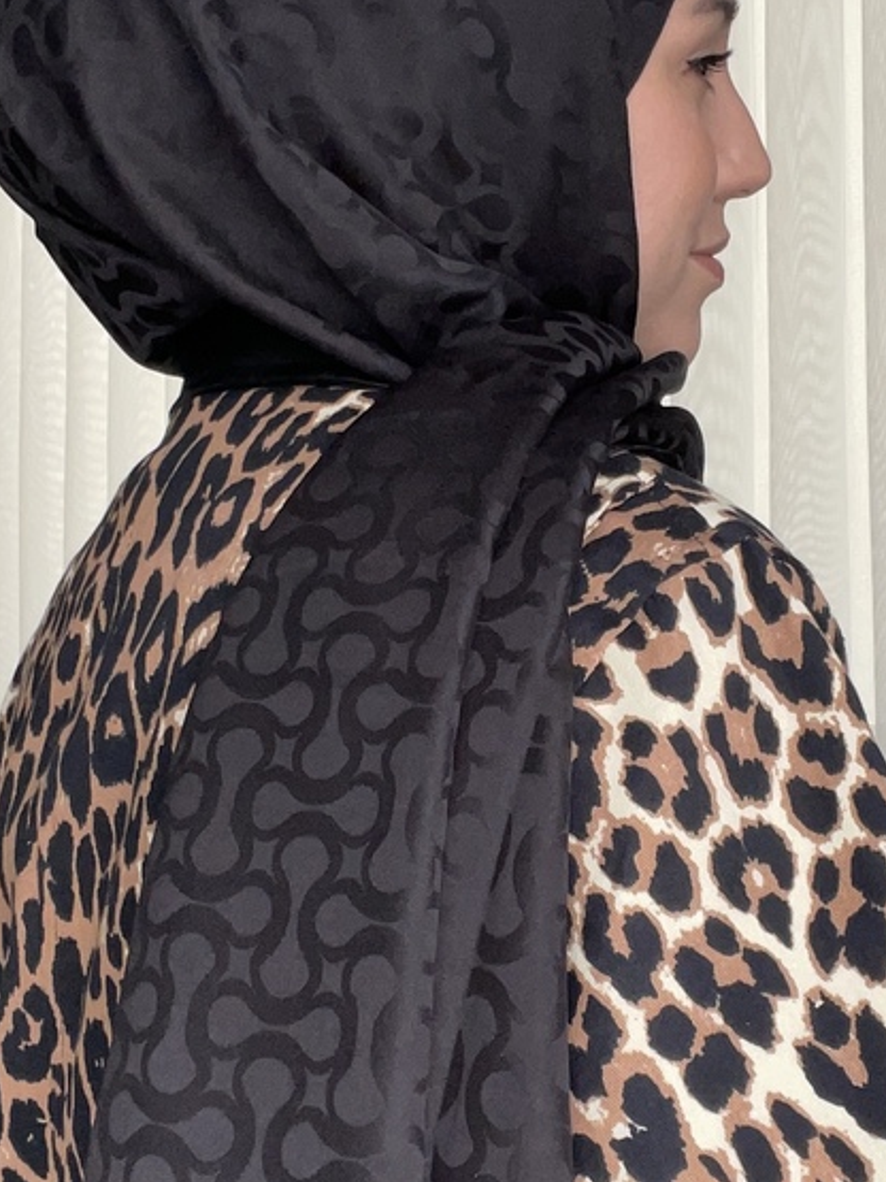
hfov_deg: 26.9
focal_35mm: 54
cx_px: 553
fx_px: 1844
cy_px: 510
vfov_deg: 35.5
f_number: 2.2
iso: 125
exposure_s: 1/60
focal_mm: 2.71
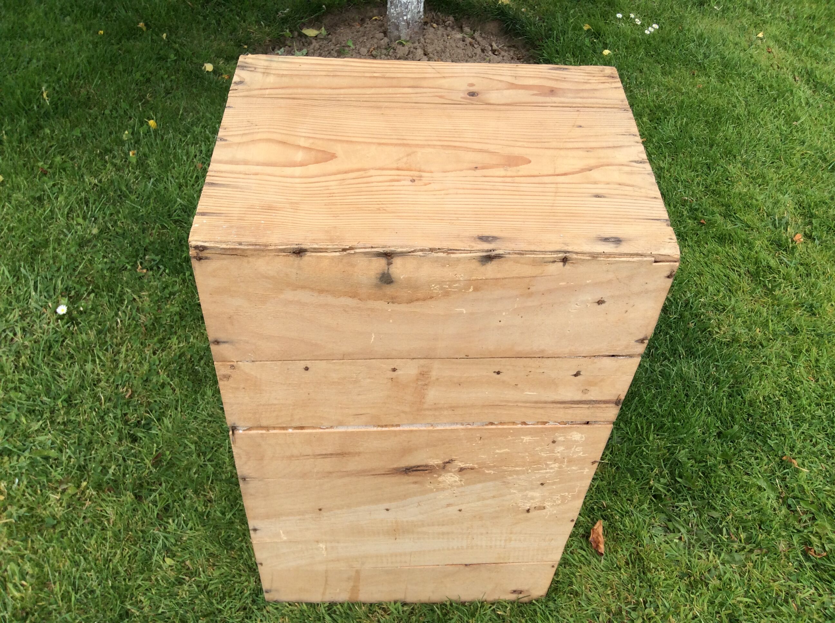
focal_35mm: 32
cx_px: 418
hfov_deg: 56.9
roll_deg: -1.0
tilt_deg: -43.3
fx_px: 771
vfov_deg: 44.1
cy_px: 312
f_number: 2.4
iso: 32
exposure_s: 1/743
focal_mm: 3.3
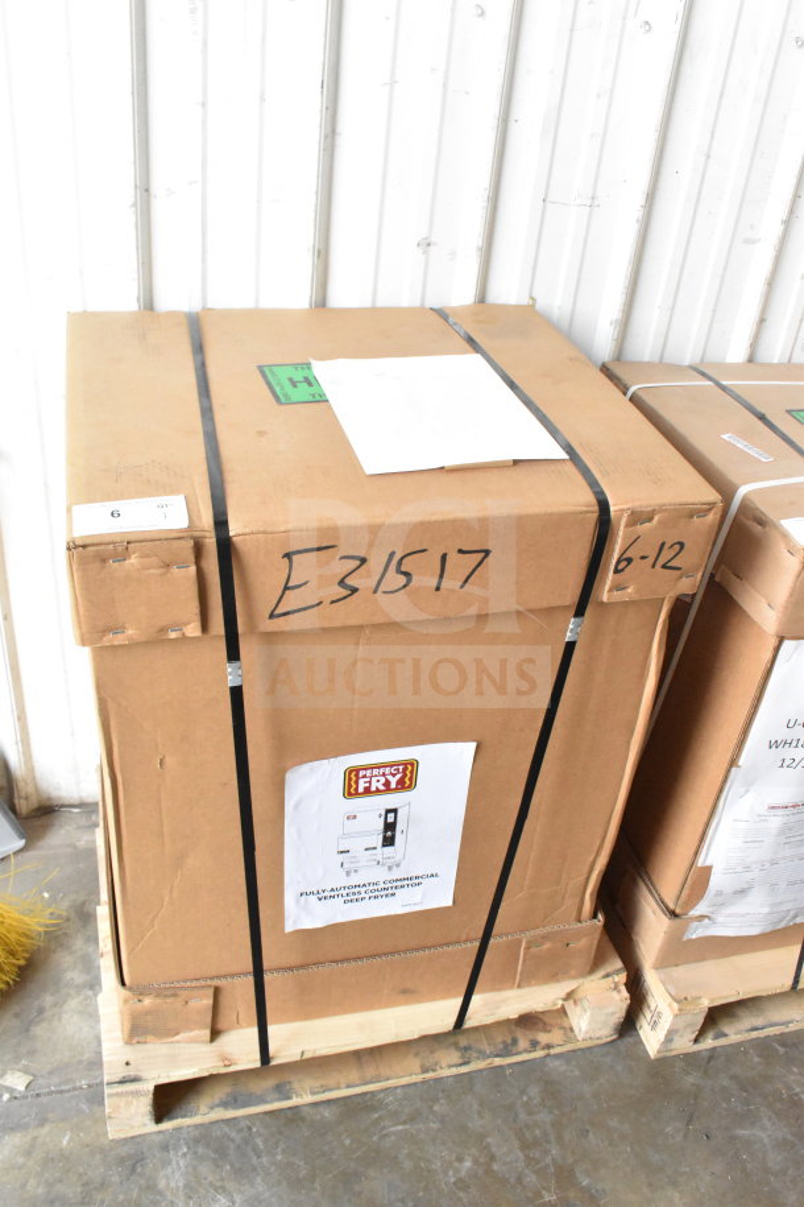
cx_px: 402
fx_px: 1055
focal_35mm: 32
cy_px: 604
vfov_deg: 59.5
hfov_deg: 41.7
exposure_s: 1/400
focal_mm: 21
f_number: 10
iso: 6400
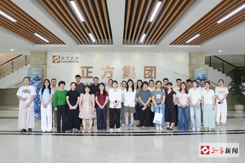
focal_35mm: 24
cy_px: 82
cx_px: 122
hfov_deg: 73.8
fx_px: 163
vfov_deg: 53.1
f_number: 2.8
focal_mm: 24
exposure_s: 1/500
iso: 2000
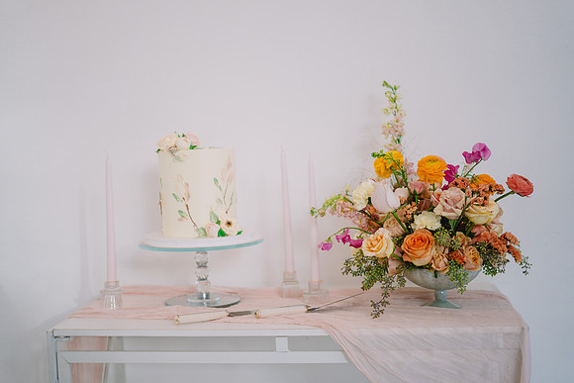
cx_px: 287
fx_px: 807
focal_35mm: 51
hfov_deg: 39.2
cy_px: 192
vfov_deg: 26.7
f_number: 1.8
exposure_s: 1/200
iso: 100
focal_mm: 50
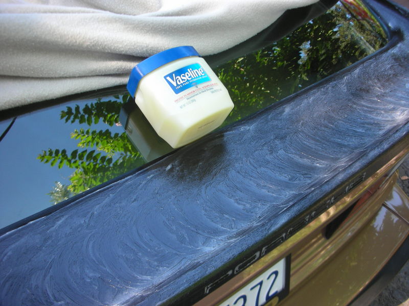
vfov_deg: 40.7
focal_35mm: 35
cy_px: 153
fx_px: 414
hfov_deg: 52.6
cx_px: 204
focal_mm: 5.8
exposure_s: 1/41.8
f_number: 3
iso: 50
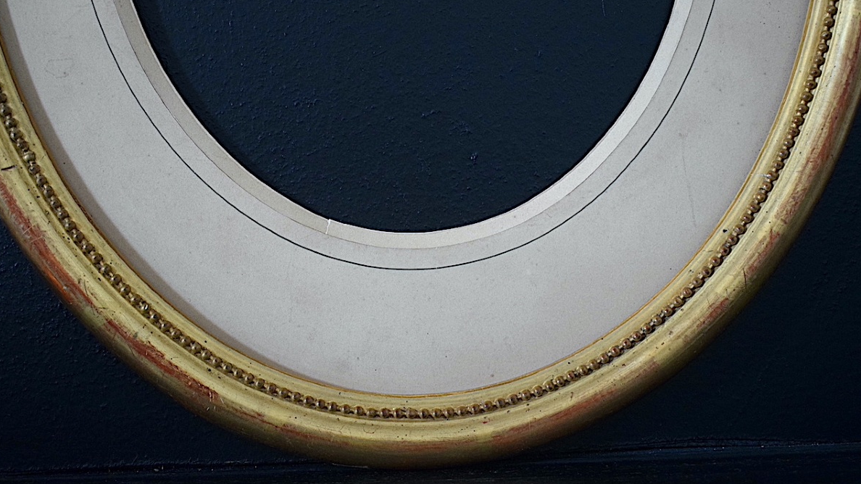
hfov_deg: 37.5
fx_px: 1268
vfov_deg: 21.6
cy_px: 215
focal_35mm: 56
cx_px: 427
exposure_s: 1/30
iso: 1800
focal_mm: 35
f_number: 4.5
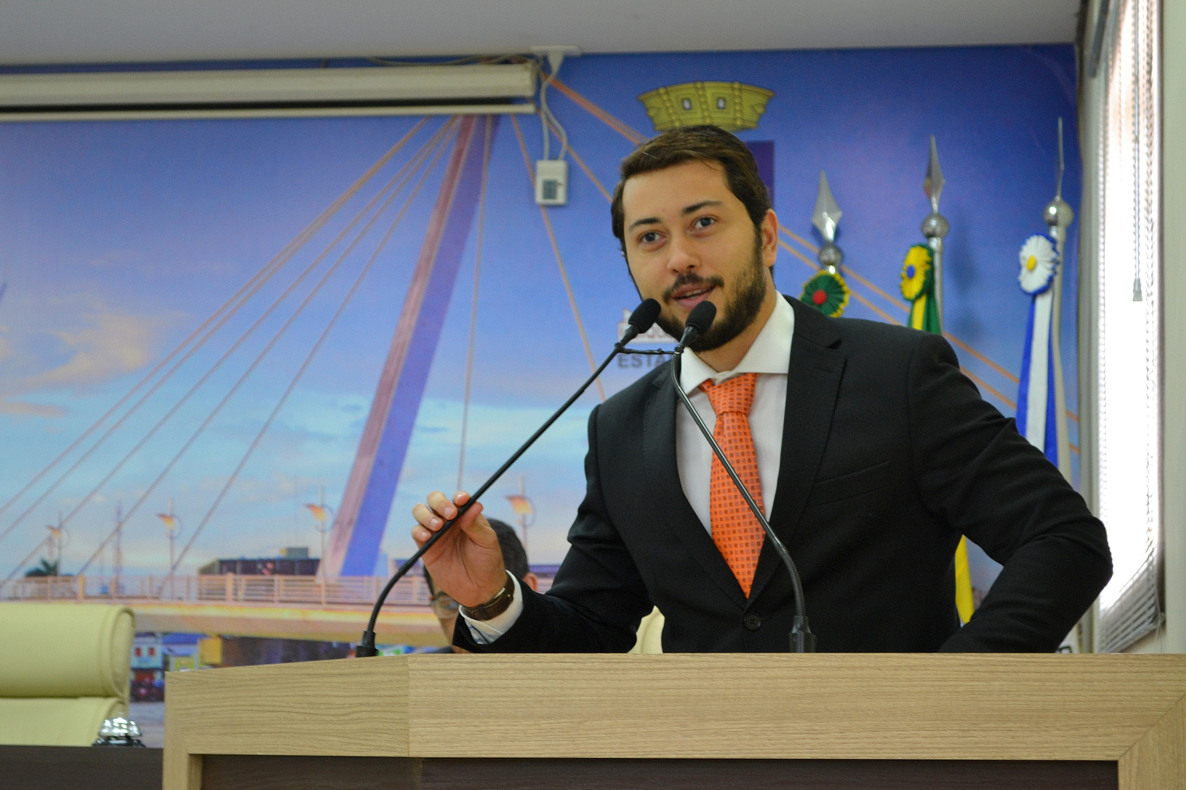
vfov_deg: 17.9
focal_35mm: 76
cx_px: 561
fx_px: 2504
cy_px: 410
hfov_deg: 26.6
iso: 450
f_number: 5.6
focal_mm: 48
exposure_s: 1/15
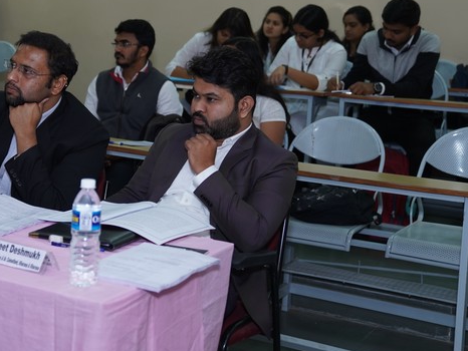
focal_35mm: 66
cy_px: 126
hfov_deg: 29.2
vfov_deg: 22.2
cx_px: 155
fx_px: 893
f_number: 2.8
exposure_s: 1/125
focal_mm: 40
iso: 640
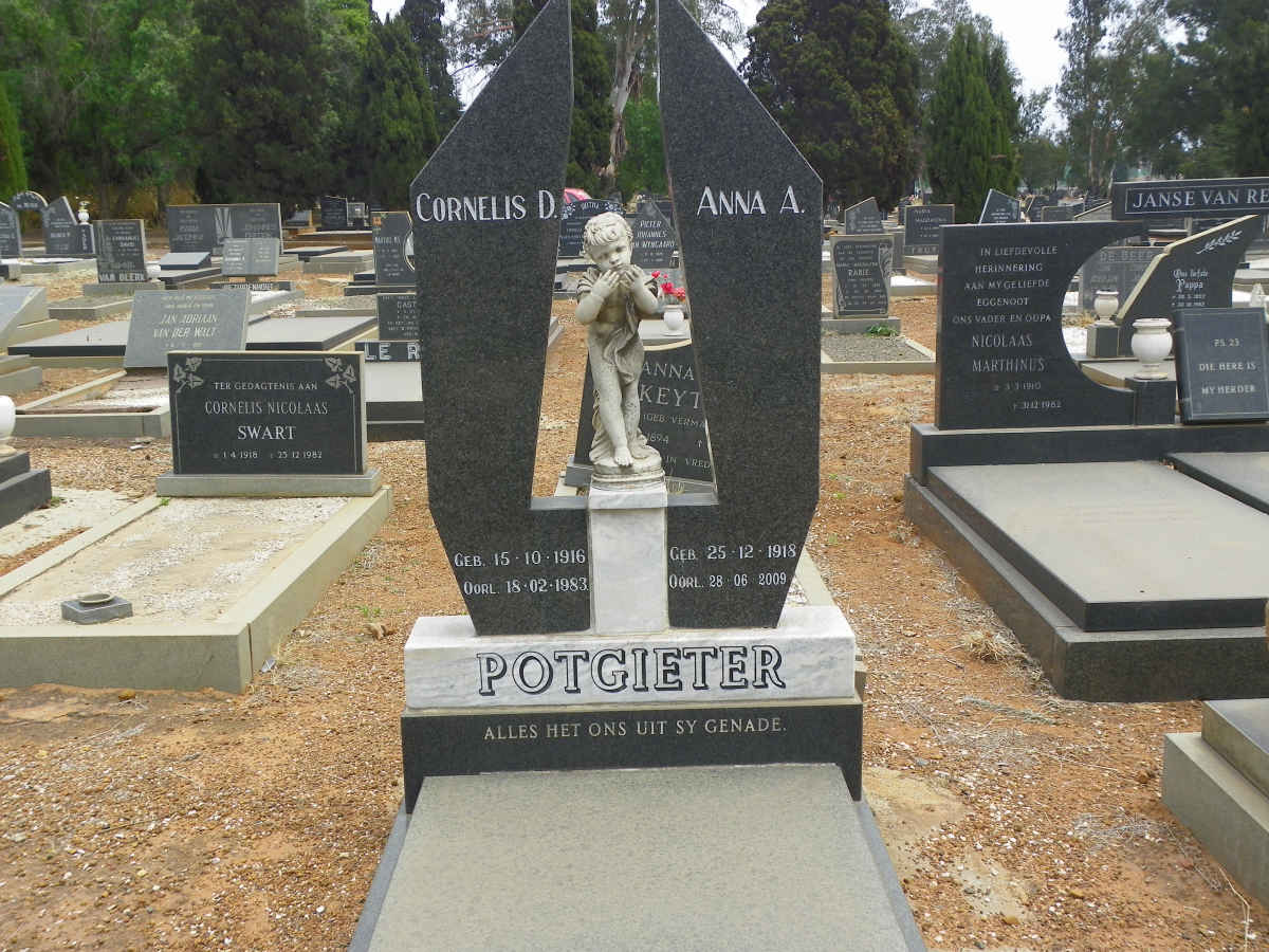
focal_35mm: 37
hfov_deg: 50.1
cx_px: 634
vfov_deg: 38.7
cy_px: 476
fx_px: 1356
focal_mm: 6.6
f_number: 4.5
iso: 64
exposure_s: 1/200
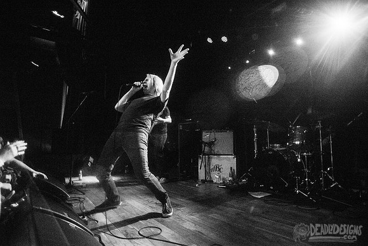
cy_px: 123
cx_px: 184
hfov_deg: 84.0
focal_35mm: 20
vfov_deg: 62.0
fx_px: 204
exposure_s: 1/100
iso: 6400
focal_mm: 20
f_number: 2.8
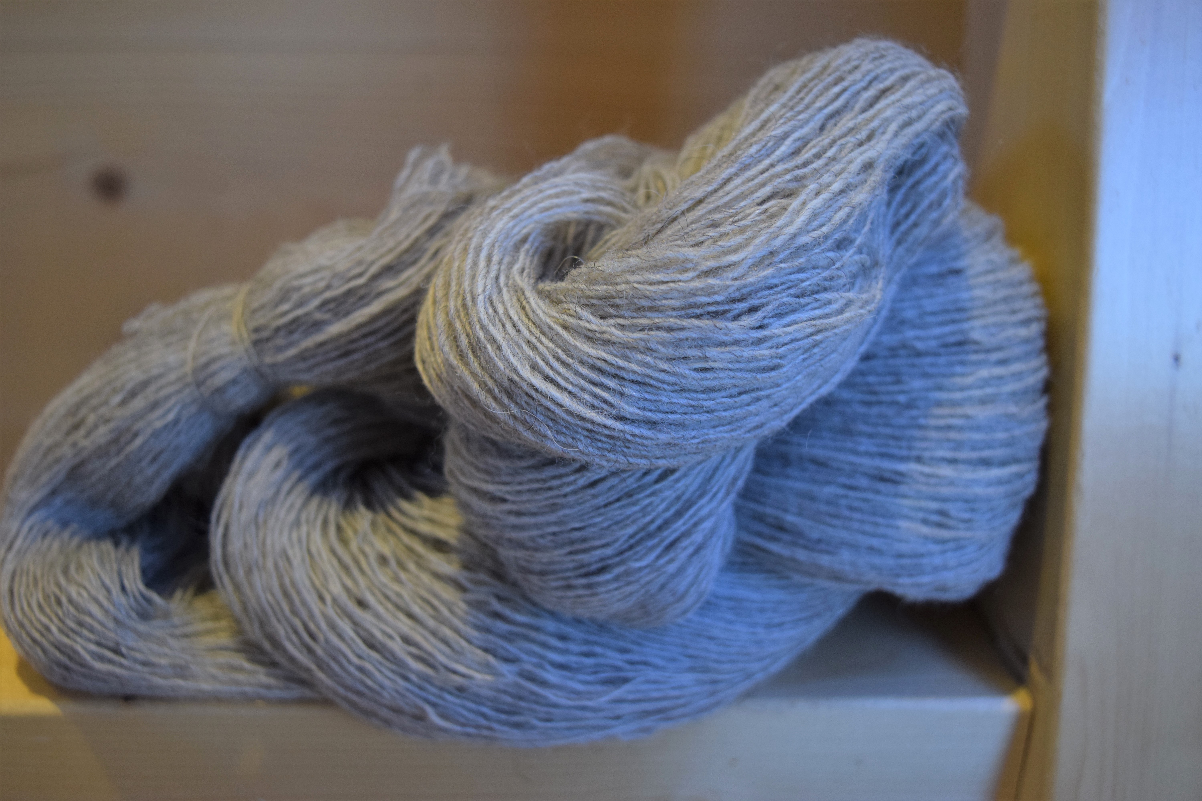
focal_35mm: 40
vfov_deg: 33.0
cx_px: 601
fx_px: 1352
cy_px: 400
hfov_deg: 47.9
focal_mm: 27
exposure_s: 1/60
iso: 1000
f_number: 4
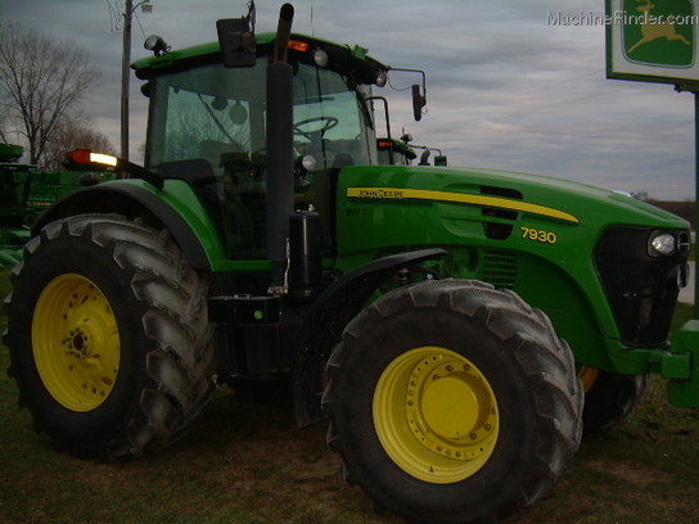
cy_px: 262
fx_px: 767
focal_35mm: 38
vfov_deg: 37.7
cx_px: 350
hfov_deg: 49.0
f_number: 2.8
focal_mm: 6.3
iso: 50
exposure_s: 1/60
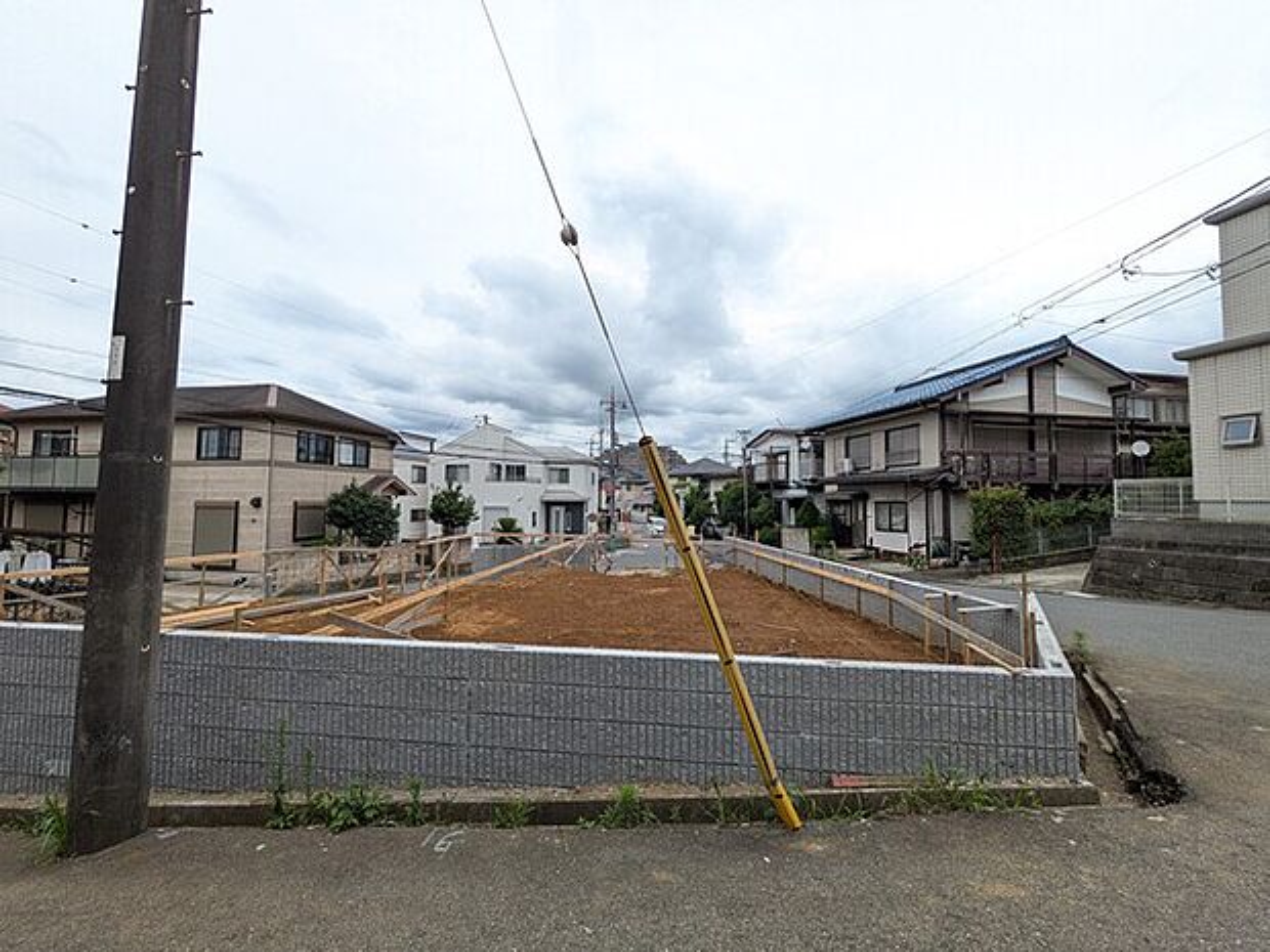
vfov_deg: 85.7
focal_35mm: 14
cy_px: 476
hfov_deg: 102.1
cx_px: 635
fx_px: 514
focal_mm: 1.83
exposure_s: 1/1355
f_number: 2.2
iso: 51
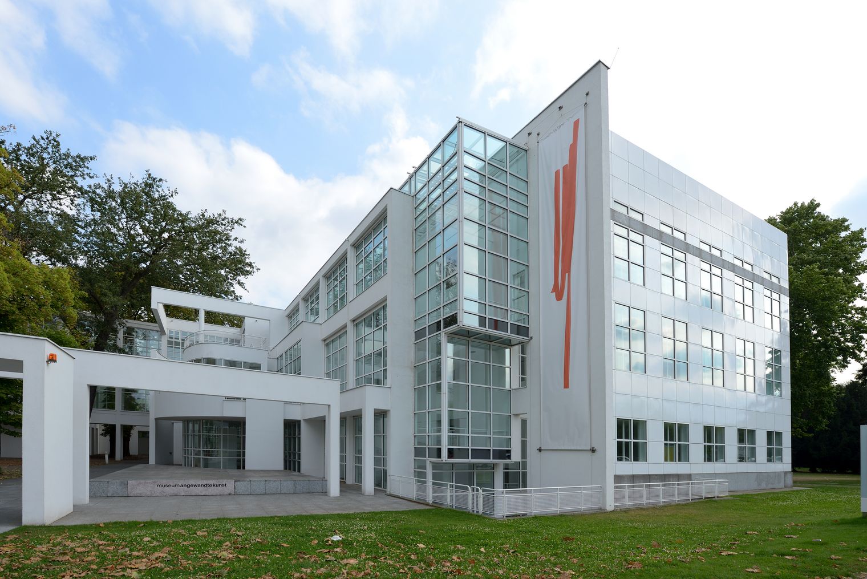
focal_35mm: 14
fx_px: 337
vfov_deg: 81.3
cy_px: 290
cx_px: 434
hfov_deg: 104.2
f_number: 5.6
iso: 200
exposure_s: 1/800
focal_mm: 14
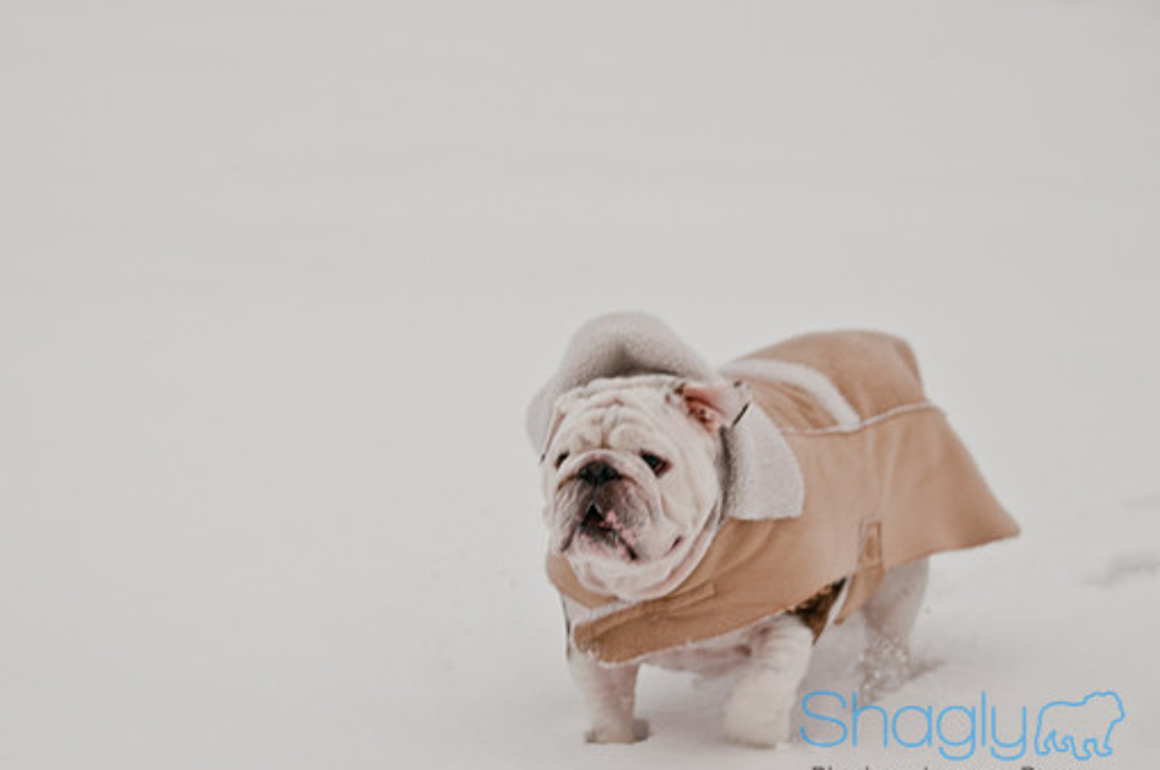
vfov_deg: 7.6
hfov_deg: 11.5
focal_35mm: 180
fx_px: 5779
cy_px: 398
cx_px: 504
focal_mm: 105
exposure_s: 1/320
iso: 200
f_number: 2.8
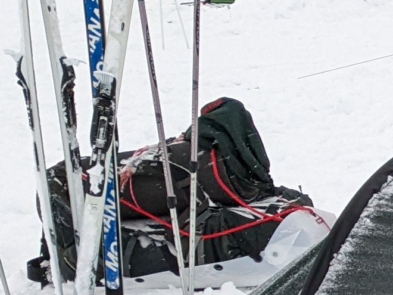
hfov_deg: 10.1
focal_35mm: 165
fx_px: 1873
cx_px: 1002
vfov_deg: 8.7
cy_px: 480
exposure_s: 1/377
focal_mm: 4.38
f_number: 1.73
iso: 92
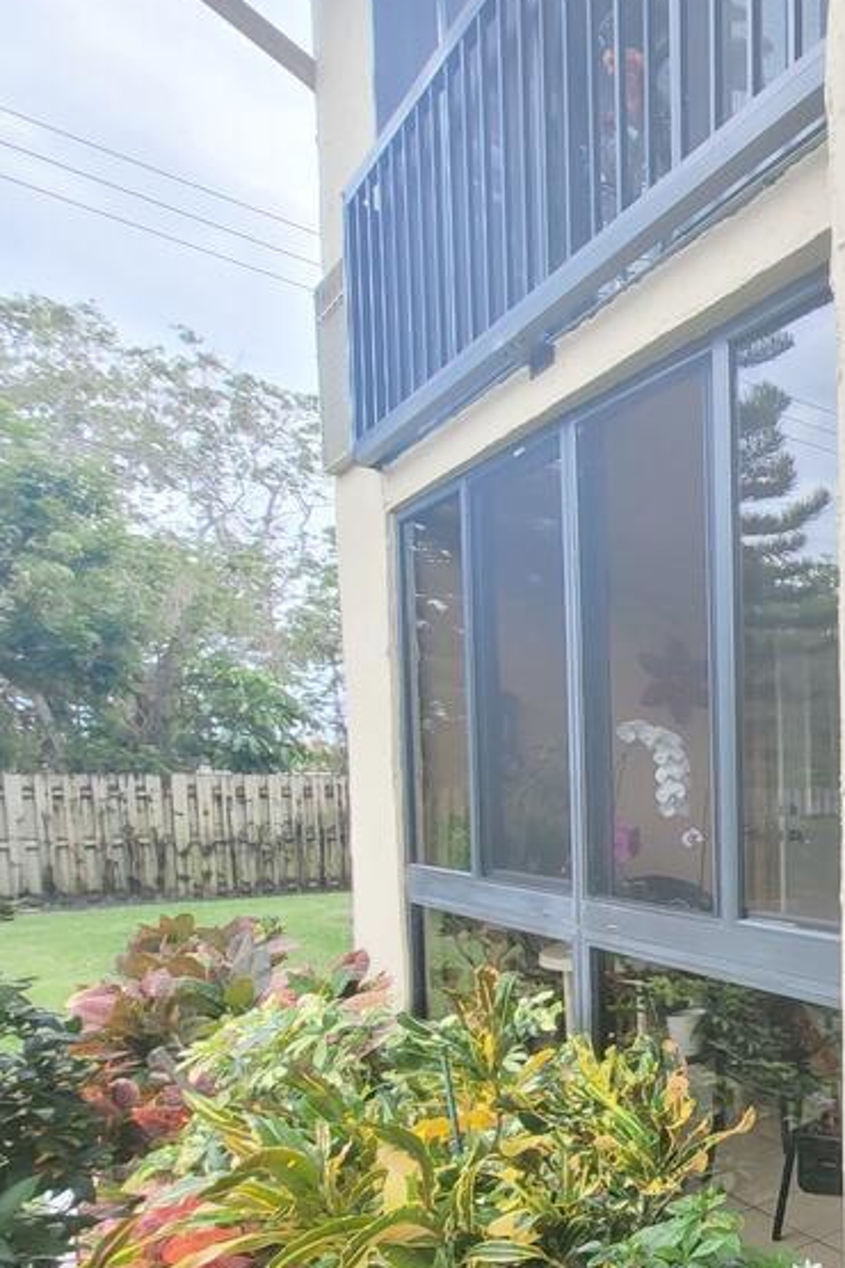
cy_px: 843
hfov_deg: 33.4
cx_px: 1141
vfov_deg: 67.5
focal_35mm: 26
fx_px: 915
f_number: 2.2
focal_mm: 1.74
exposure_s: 1/256
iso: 40
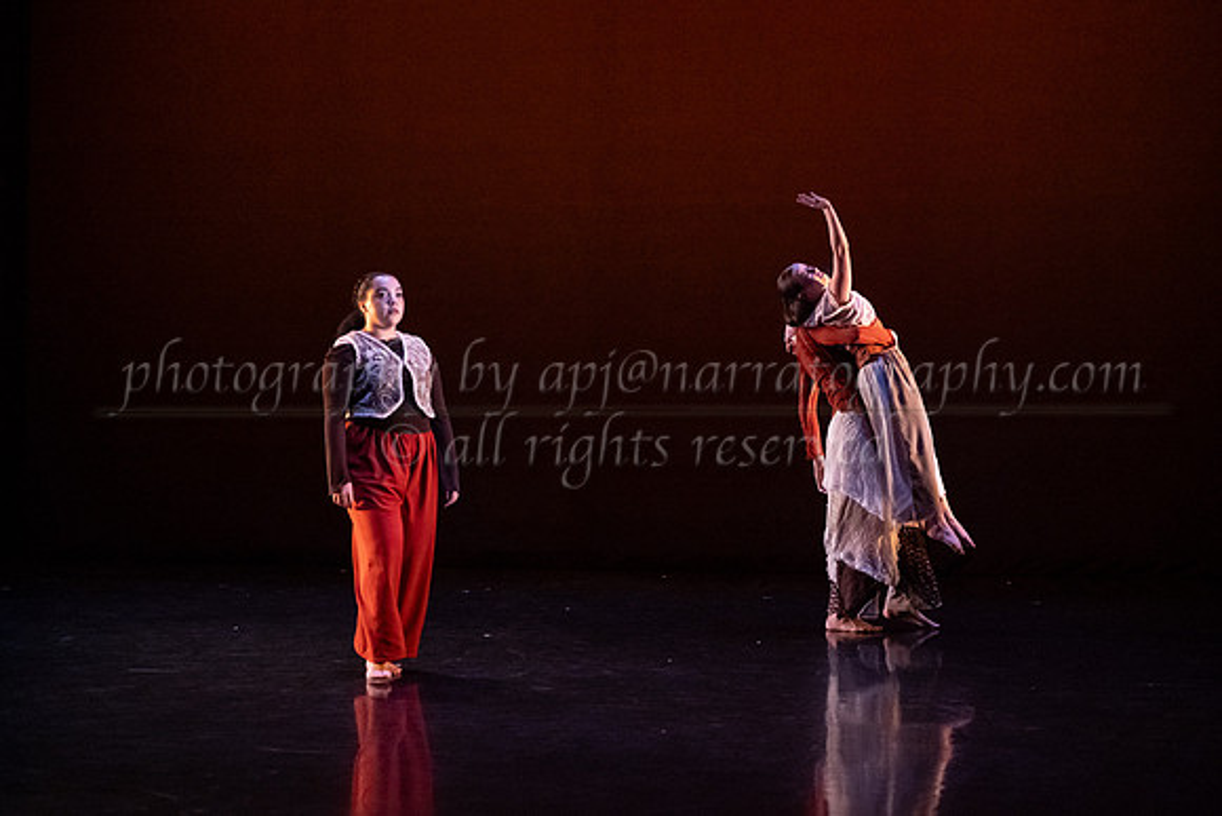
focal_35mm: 65
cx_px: 611
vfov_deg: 20.9
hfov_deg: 30.9
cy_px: 392
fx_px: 2213
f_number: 4
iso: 4000
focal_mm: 60
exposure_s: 1/400
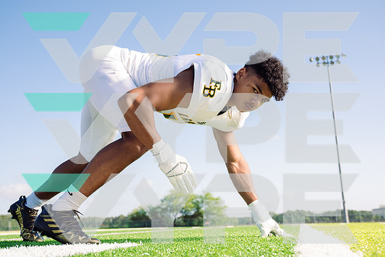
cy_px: 128
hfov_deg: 48.4
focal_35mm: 40
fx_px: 428
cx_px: 192
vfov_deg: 33.4
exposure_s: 1/250
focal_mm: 40
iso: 50
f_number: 5
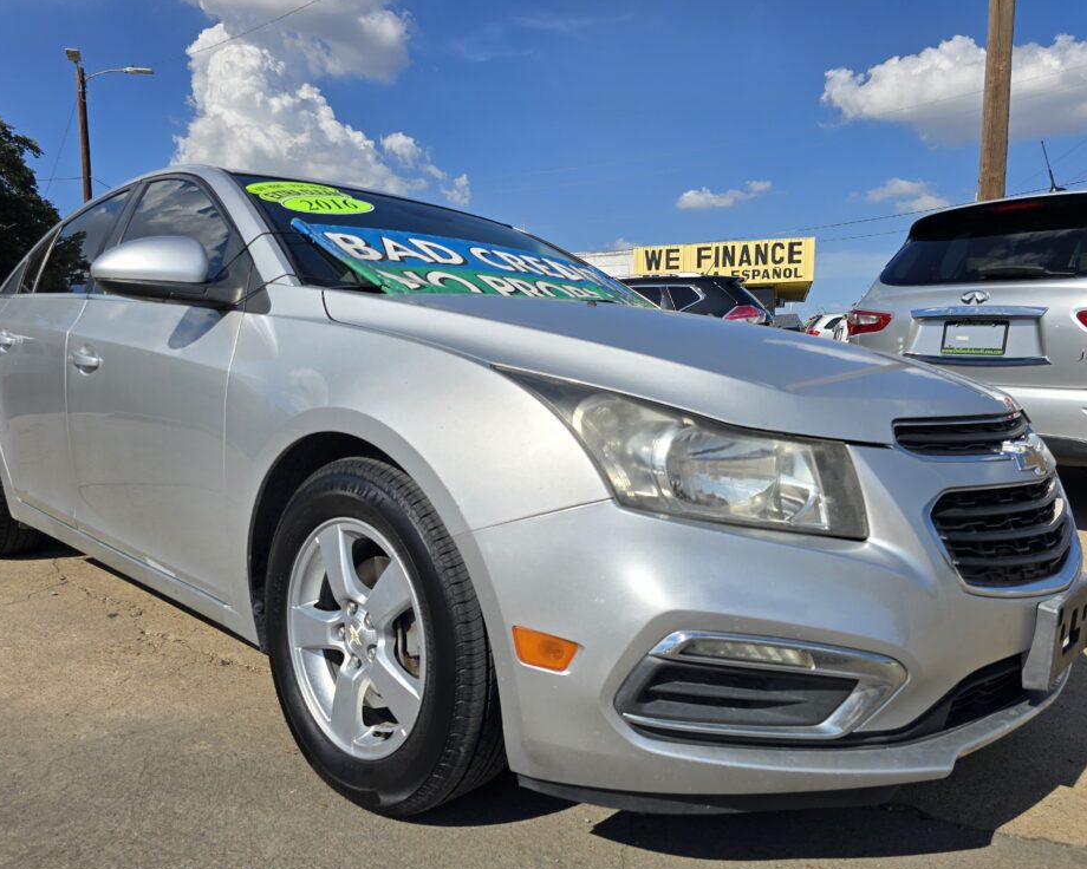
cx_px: 521
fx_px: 804
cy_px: 450
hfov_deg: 68.1
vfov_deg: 56.8
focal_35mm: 25
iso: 12
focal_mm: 6.3
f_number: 1.7
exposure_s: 1/1889
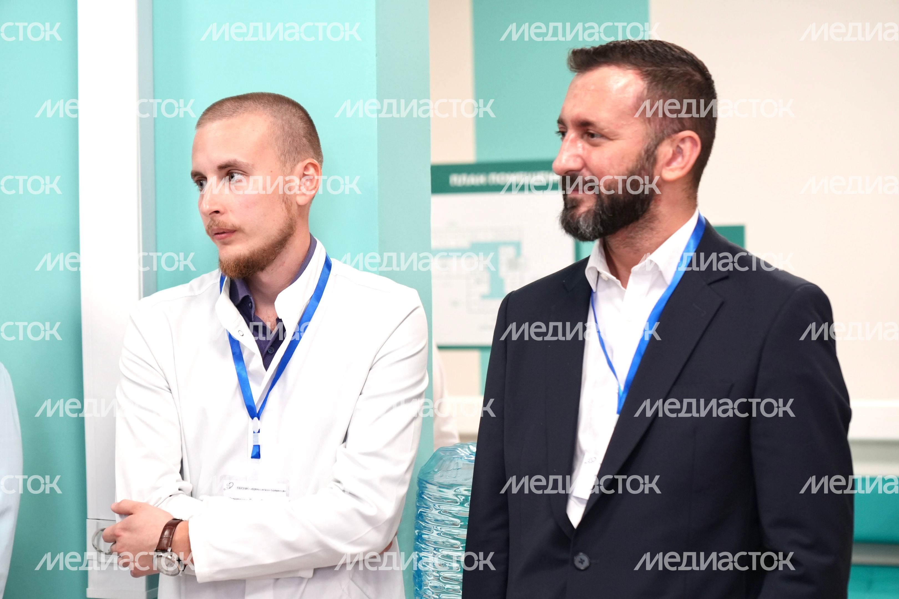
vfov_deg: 21.6
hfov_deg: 31.9
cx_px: 450
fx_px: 1573
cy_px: 300
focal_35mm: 63
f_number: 3.5
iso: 2000
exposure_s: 1/200
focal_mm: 63
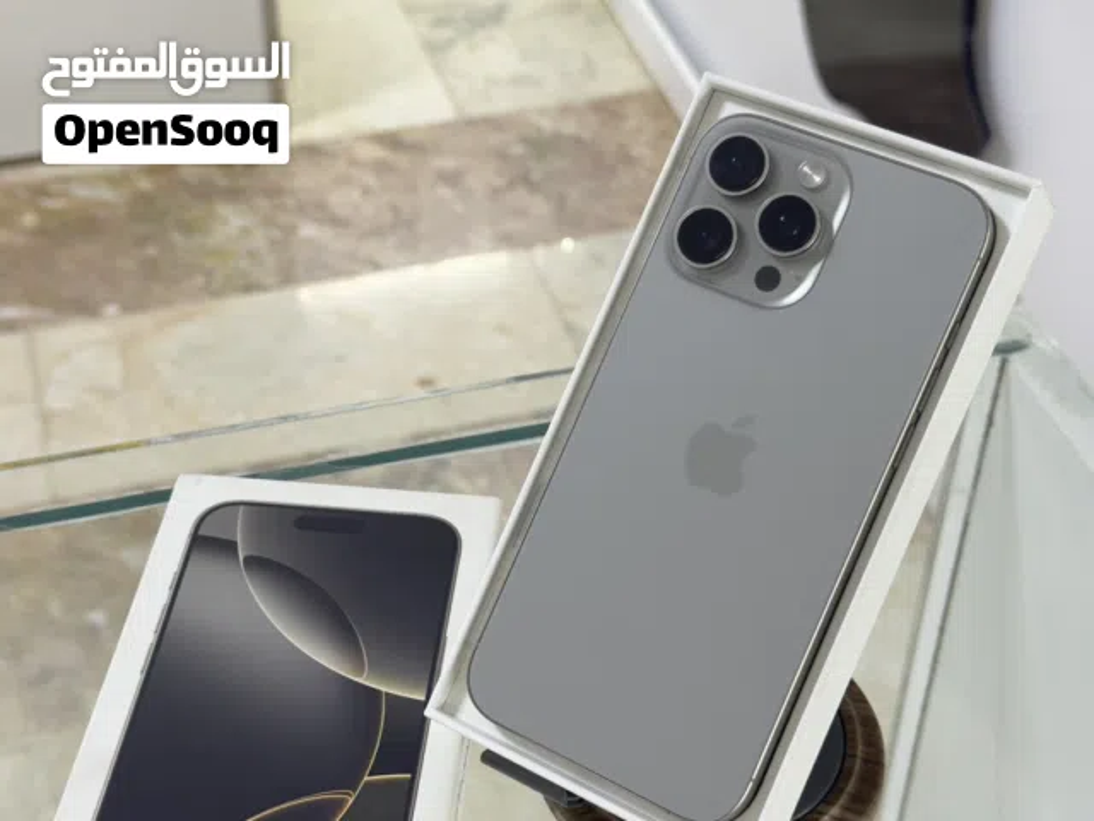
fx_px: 1106
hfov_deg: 52.6
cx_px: 547
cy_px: 410
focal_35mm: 35
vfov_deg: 40.7
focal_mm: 6.76
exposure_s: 1/50
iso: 80
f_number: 1.78
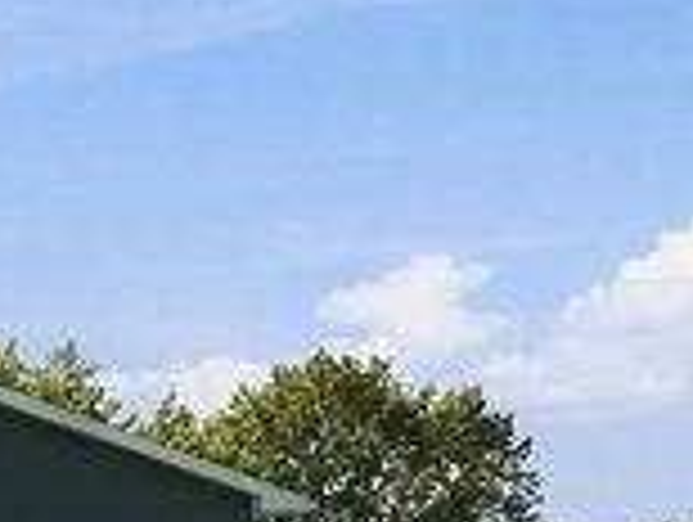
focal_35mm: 153
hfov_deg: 11.8
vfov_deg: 9.4
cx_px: -598
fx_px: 3068
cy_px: 853
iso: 250
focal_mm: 24
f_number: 9
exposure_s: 1/400
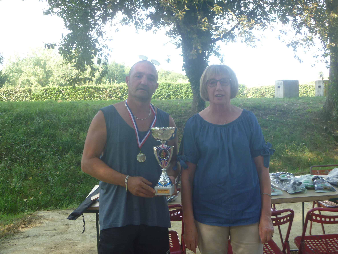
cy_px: 119
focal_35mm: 38
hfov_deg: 49.0
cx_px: 171
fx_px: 371
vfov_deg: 37.7
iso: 80
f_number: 3.5
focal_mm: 6.3
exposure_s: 1/50
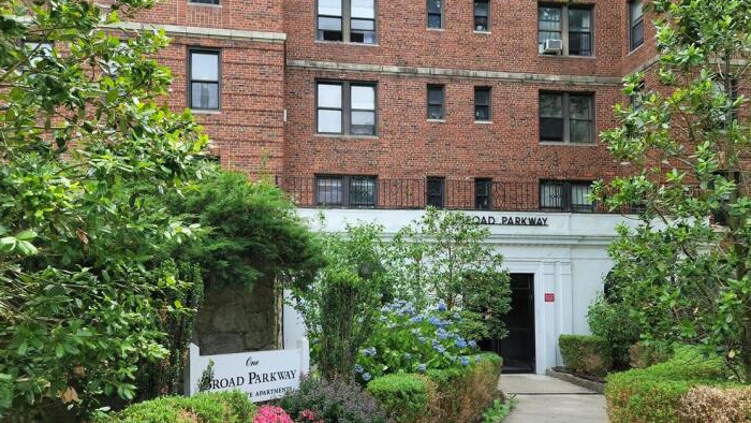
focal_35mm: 28
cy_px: 277
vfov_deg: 41.1
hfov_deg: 67.9
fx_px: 558
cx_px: 381
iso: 20
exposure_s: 1/204
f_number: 1.8
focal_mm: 7
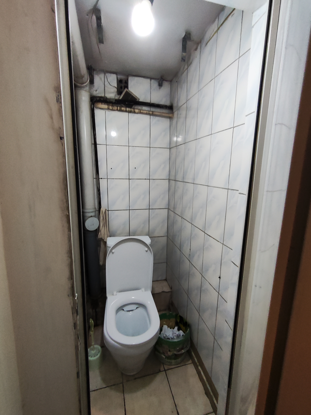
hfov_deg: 78.1
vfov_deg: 94.5
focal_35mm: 16
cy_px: 208
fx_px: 192
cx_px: 156
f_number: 2.2
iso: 332
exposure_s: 1/40
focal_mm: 1.65
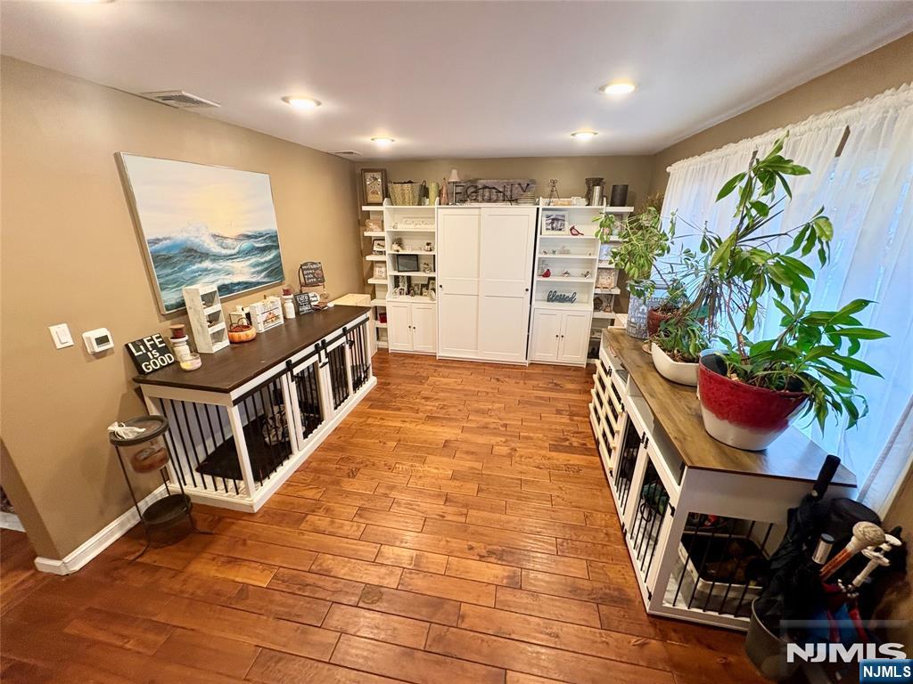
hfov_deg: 102.1
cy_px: 342
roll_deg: +0.0
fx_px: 369
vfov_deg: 85.7
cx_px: 456
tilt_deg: -17.7
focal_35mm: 14
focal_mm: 2.22
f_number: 2.2
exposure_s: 1/60
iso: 250
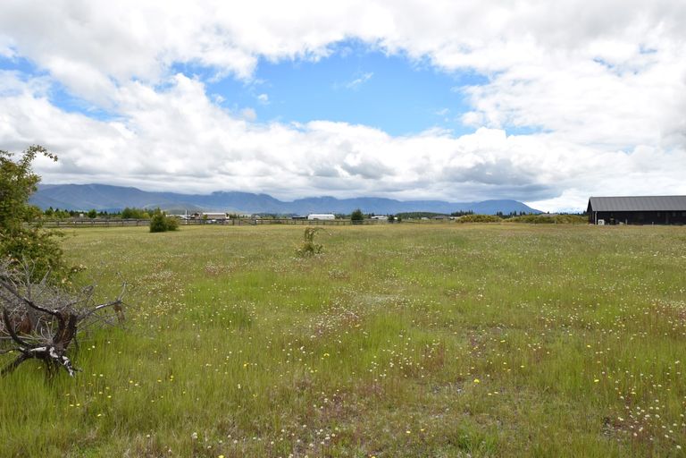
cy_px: 229
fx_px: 457
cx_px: 343
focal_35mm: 24
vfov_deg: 53.1
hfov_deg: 73.7
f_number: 11
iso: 200
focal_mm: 16
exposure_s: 1/500
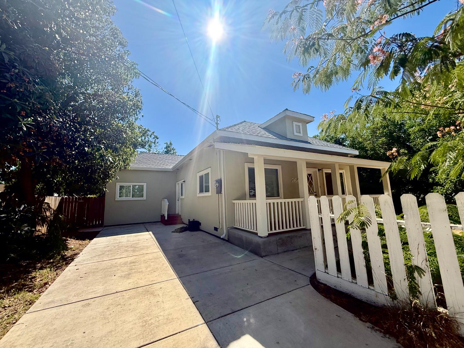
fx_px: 188
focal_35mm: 14
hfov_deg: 102.1
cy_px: 174
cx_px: 232
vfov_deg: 85.7
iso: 64
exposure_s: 1/2320
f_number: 2.2
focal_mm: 2.22
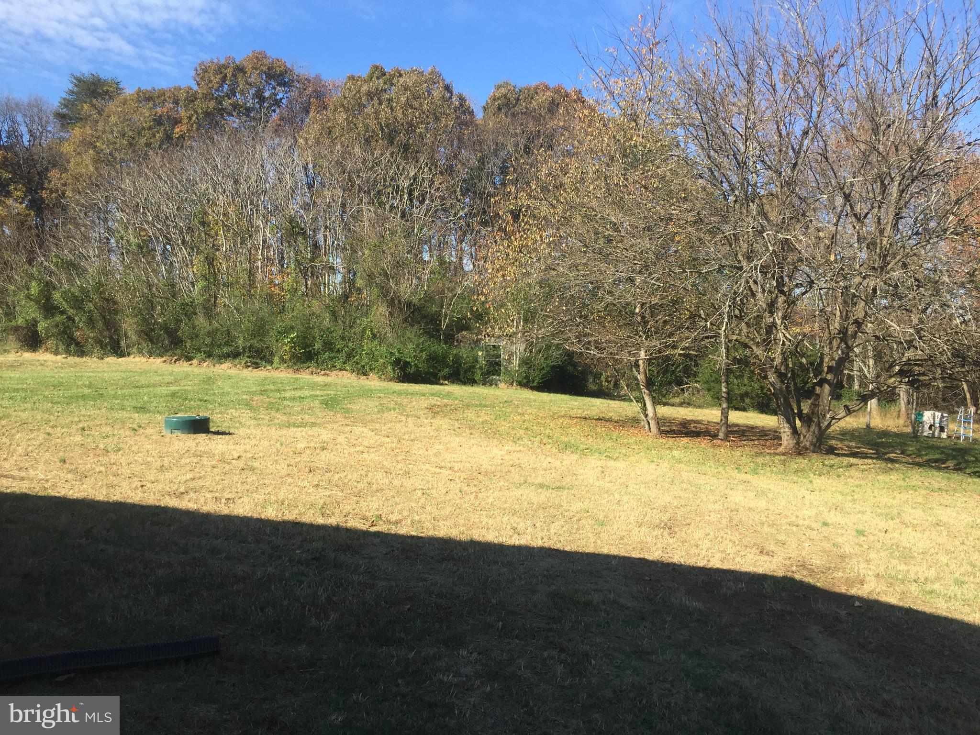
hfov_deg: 61.7
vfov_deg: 48.2
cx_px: 490
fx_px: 821
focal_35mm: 29
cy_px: 368
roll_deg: +0.1
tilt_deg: -3.2
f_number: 2.2
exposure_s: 1/942
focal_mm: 4.15
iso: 32
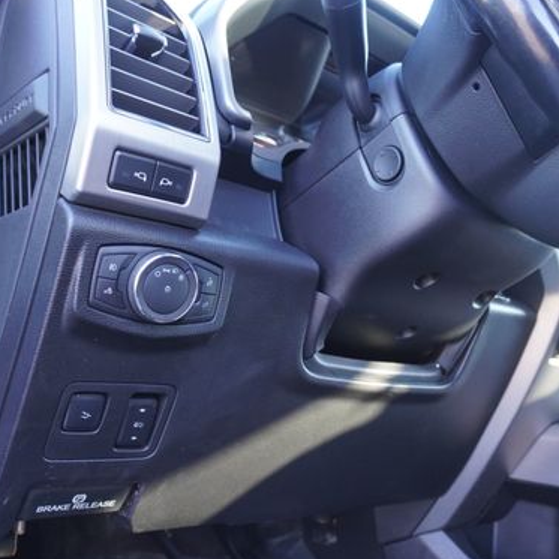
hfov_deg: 47.2
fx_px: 639
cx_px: 273
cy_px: 286
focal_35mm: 35
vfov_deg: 47.2
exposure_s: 1/60
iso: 640
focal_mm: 16
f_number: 3.5
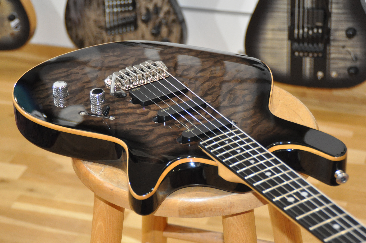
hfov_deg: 20.6
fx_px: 1005
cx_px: 183
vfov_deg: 13.8
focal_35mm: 99
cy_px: 122
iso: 2000
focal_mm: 66
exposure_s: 1/60
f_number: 5.3
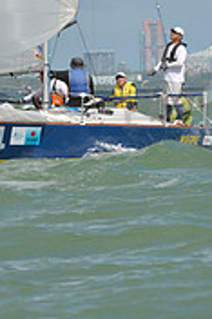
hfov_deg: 2.1
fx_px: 5832
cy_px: -170
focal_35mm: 659
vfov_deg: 3.1
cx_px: 26
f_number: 7.1
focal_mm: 200
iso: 280
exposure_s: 1/1600
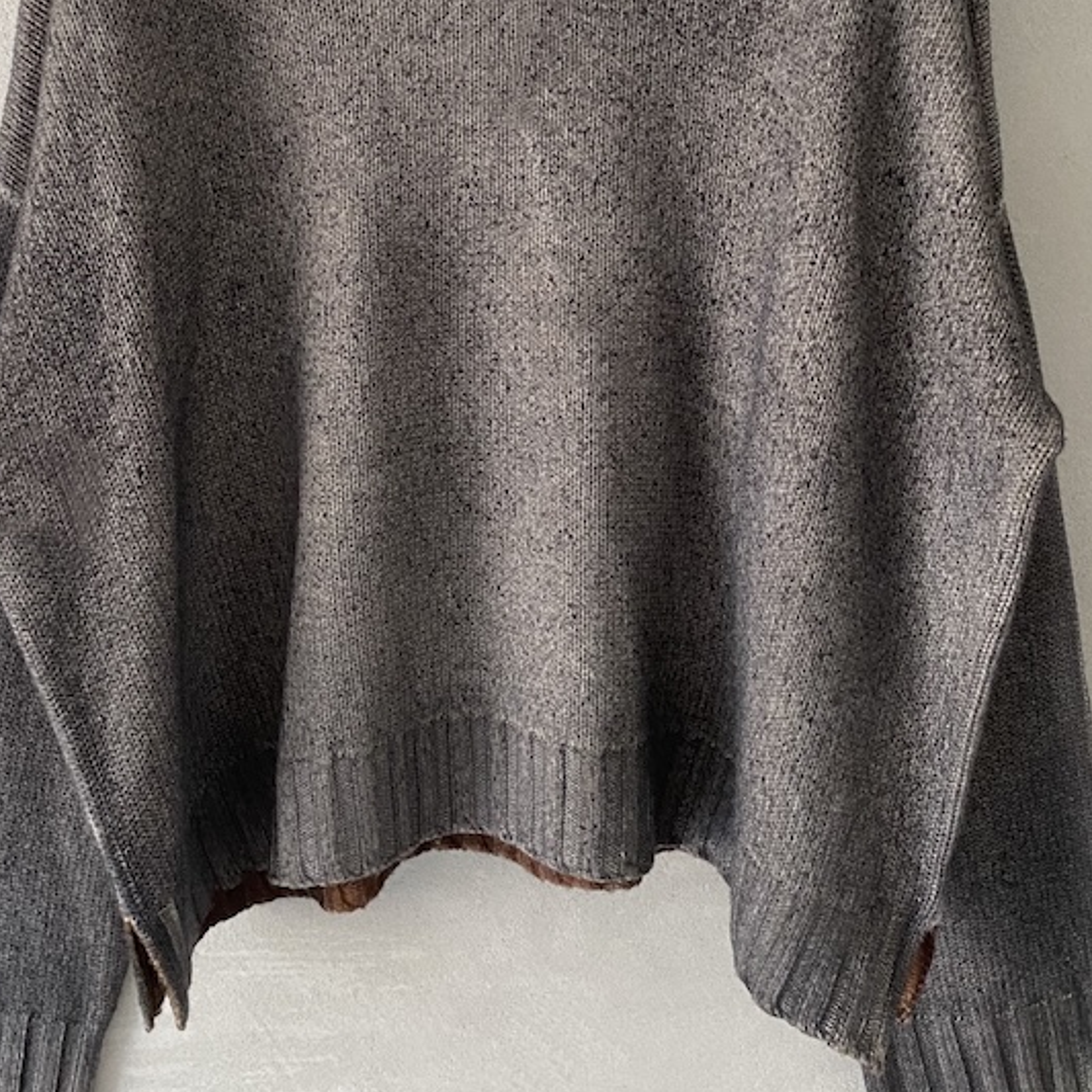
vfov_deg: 35.9
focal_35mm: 46
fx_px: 1642
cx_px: 502
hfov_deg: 36.8
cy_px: 261
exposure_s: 1/60
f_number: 1.8
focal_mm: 4.25
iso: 200
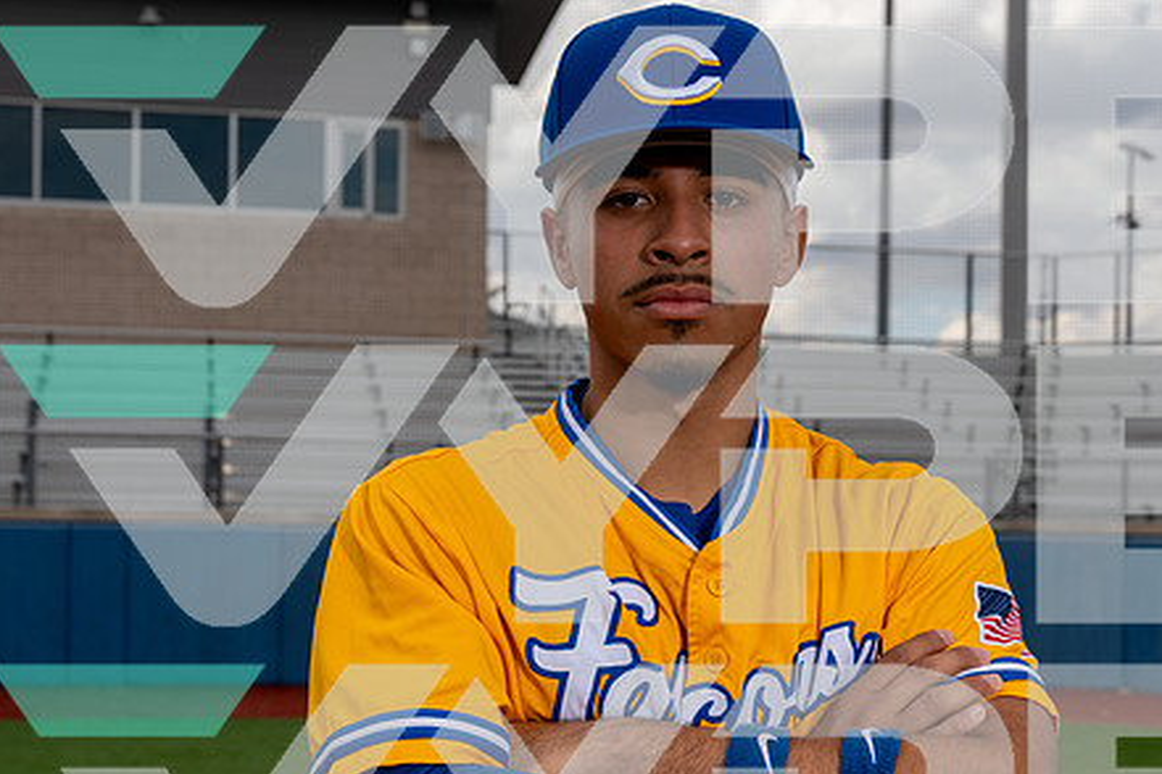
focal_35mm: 71
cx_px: 669
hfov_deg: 28.4
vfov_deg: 19.2
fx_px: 2292
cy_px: 486
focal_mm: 54
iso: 100
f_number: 8
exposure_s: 1/250
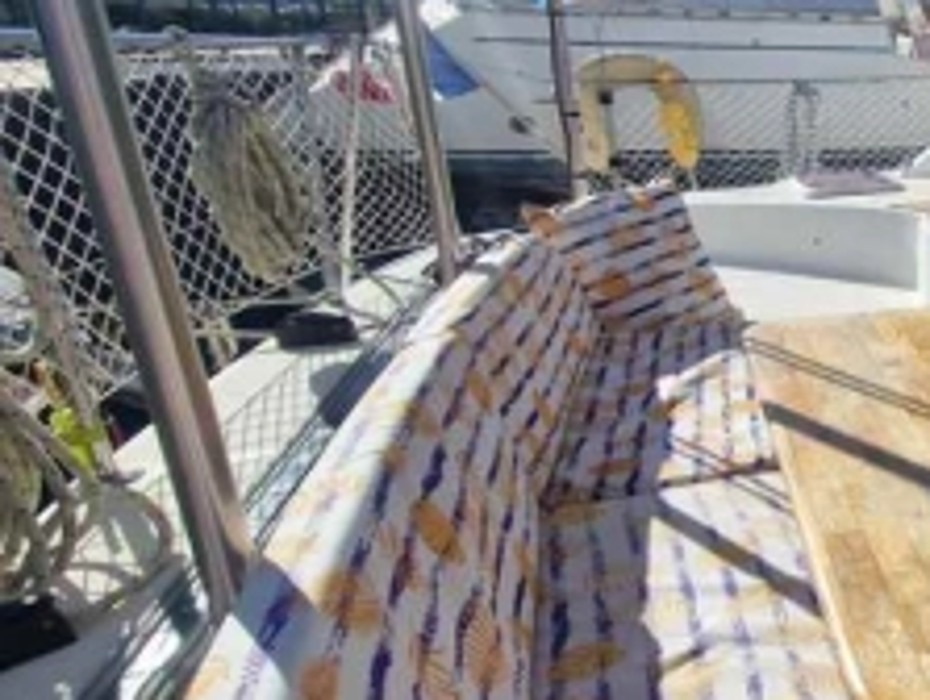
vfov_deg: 44.3
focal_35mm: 32
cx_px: 1143
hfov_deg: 39.1
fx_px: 861
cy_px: 344
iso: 50
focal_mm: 2.2
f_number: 2.2
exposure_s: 1/2784
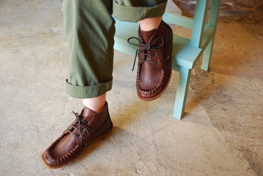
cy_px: 88
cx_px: 132
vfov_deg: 40.0
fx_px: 241
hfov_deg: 57.2
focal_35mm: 33
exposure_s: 1/25
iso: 400
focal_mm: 22
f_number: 4.5
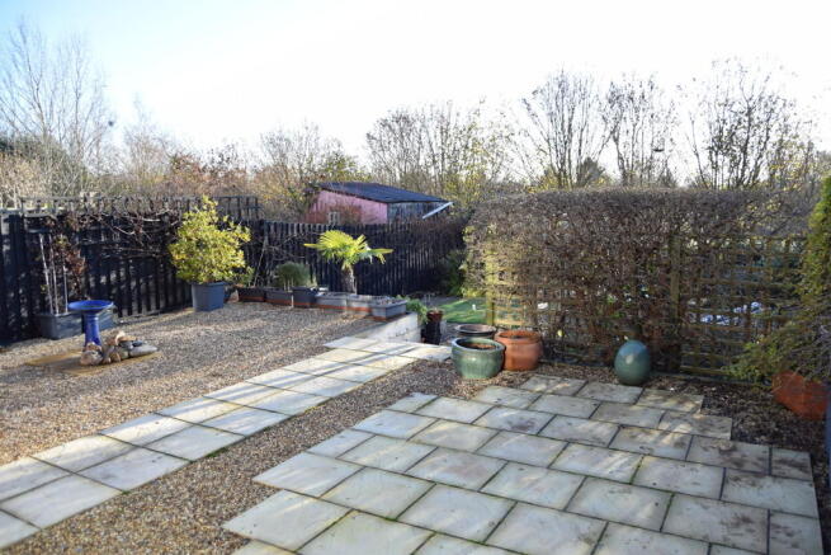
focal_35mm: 27
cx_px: 416
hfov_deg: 67.4
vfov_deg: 48.0
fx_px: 623
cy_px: 278
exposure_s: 1/200
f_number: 3.5
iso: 100
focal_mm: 18
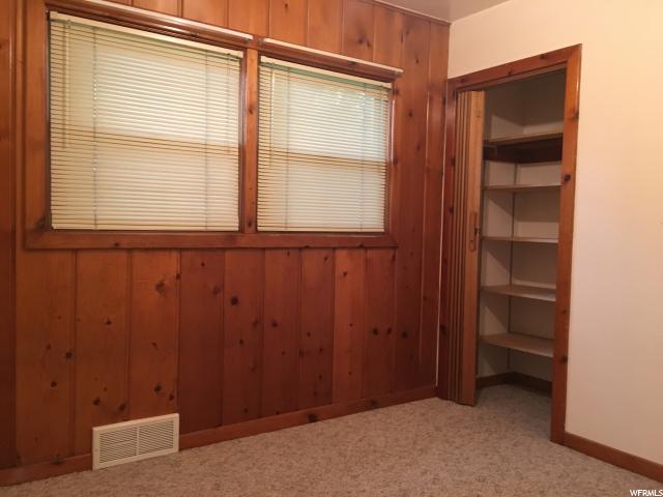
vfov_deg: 48.2
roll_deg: -1.8
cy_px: 248
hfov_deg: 61.7
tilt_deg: -3.3
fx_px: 555
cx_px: 332
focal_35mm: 29
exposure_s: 1/15
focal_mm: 4.15
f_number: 2.2
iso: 200
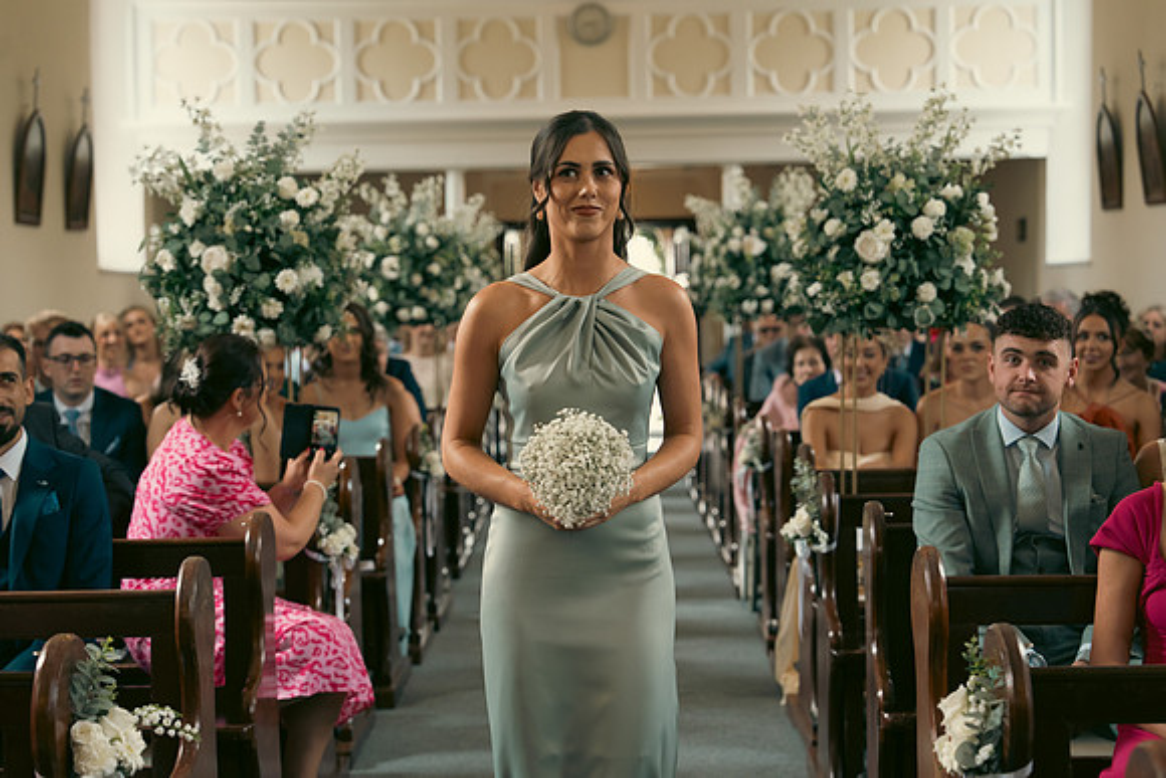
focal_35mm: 64
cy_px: 389
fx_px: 2073
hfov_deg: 31.4
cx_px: 583
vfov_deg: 21.3
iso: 1250
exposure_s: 1/200
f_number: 3.5
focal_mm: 64
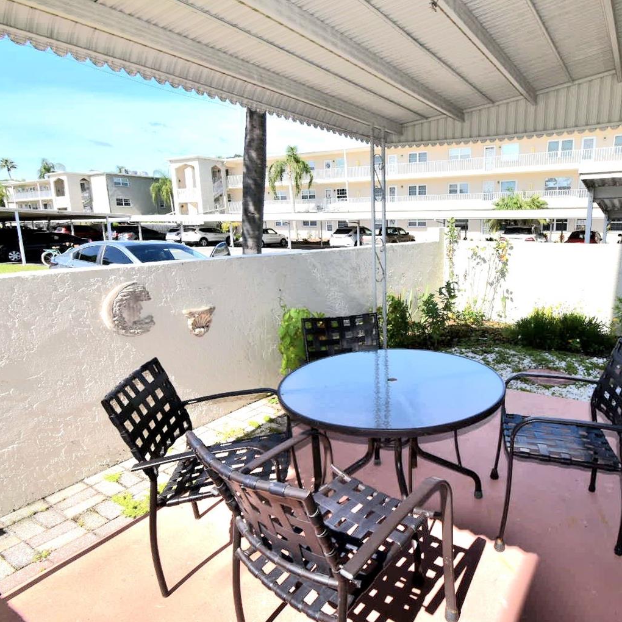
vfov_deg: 74.8
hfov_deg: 73.2
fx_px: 407
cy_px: 314
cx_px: 398
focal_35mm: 20
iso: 100
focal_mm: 10
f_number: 9
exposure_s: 1/200
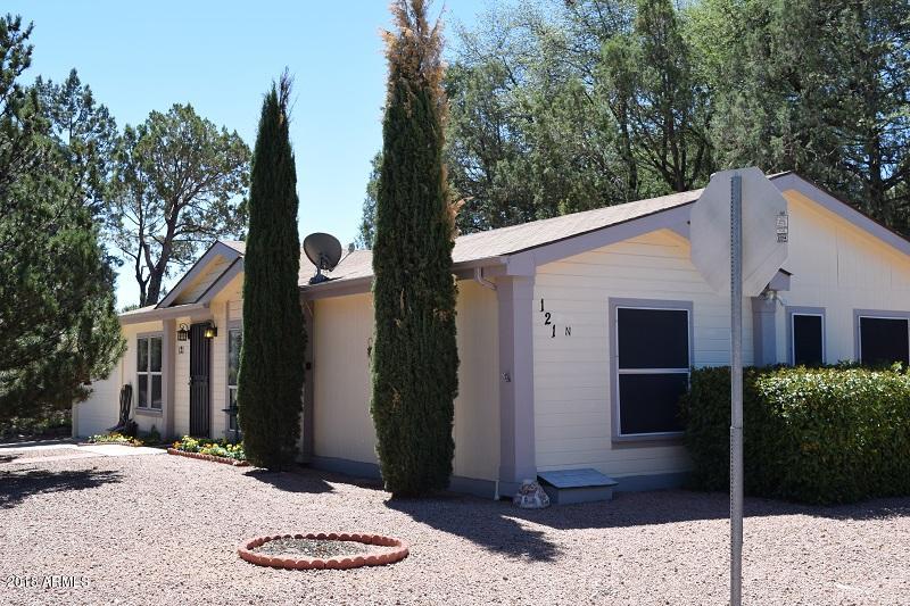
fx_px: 1061
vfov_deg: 31.9
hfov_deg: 46.4
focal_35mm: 42
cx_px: 455
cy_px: 303
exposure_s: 1/250
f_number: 8
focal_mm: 28
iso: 200
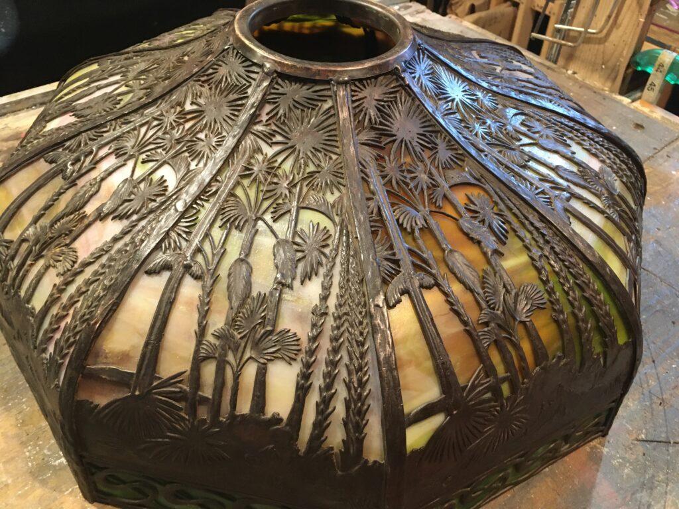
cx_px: 340
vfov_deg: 48.2
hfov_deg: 61.7
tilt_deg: -45.2
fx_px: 569
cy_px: 254
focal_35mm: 29
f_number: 2.2
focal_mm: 4.15
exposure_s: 1/20
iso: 200
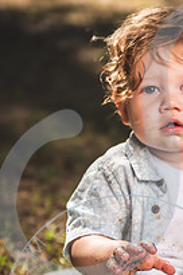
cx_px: 187
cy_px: 217
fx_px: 1010
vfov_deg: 15.5
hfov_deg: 10.3
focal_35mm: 132
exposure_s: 1/800
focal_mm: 60
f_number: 2.8
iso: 100
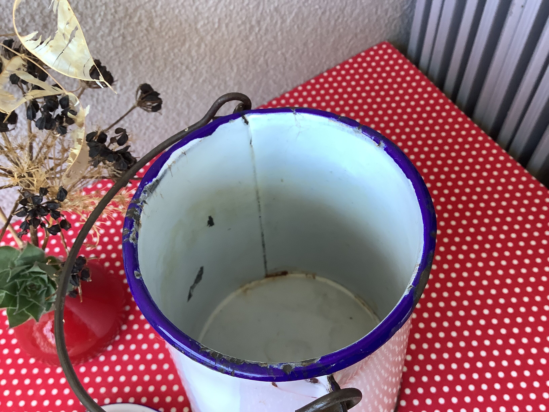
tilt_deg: -56.0
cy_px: 206
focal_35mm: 31
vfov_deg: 45.4
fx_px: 492
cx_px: 274
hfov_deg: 58.4
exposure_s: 1/50
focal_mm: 3.3
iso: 125
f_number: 2.4
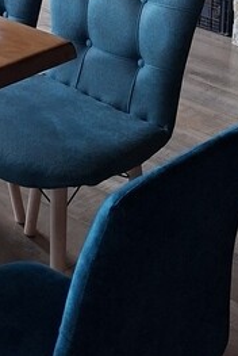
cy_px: -213
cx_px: -111
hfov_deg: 13.9
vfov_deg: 18.7
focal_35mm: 93
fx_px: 920
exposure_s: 1/100
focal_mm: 5.54
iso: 160
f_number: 1.8
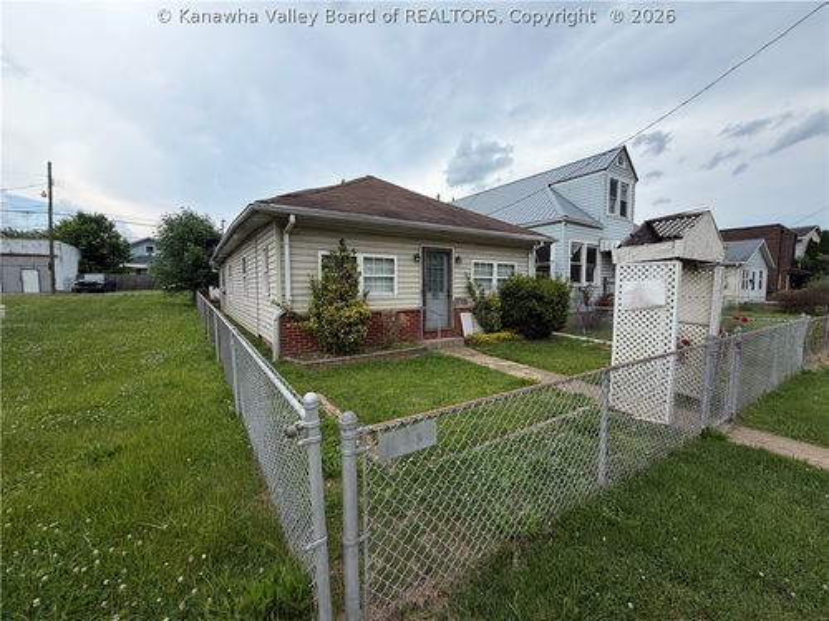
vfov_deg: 85.7
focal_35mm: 14
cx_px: 414
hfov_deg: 102.1
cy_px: 310
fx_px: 335
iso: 40
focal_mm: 2.22
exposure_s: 1/549
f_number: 2.2
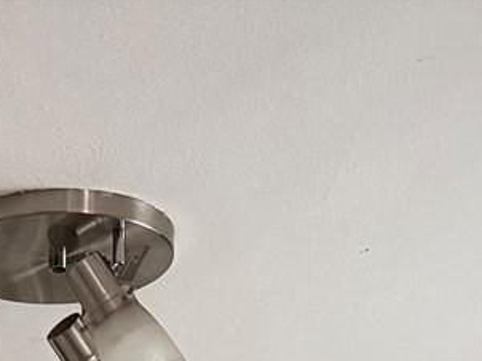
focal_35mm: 163
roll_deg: -0.6
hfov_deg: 11.9
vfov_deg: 7.5
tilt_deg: -3.7
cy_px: 1222
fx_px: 2268
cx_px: -75
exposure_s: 1/60
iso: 400
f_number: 1.78
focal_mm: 6.76
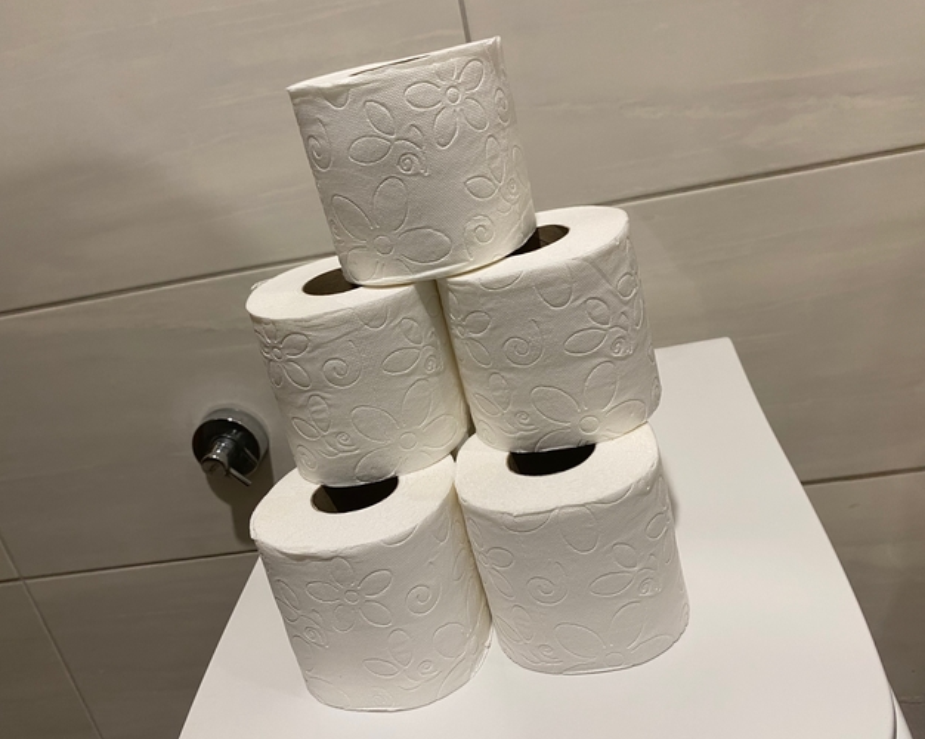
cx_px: 442
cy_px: 359
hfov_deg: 62.2
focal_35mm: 28
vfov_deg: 51.5
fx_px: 766
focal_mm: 4.25
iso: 125
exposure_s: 1/50
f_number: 1.8
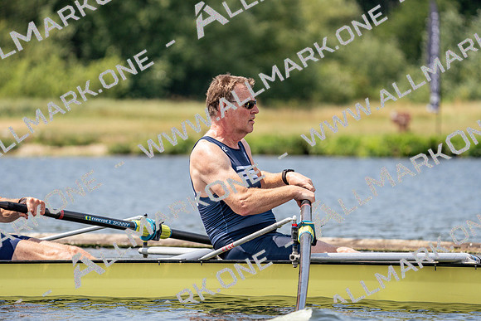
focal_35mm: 312
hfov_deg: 6.6
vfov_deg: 4.4
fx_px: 4169
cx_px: 240
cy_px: 160
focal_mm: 312
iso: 250
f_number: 6.3
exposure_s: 1/1600
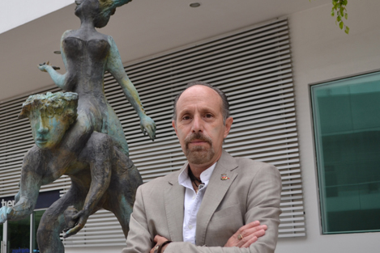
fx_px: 475
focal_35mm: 45
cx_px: 126
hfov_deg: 43.0
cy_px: 138
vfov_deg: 29.9
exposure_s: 1/160
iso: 100
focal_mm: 22
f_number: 5
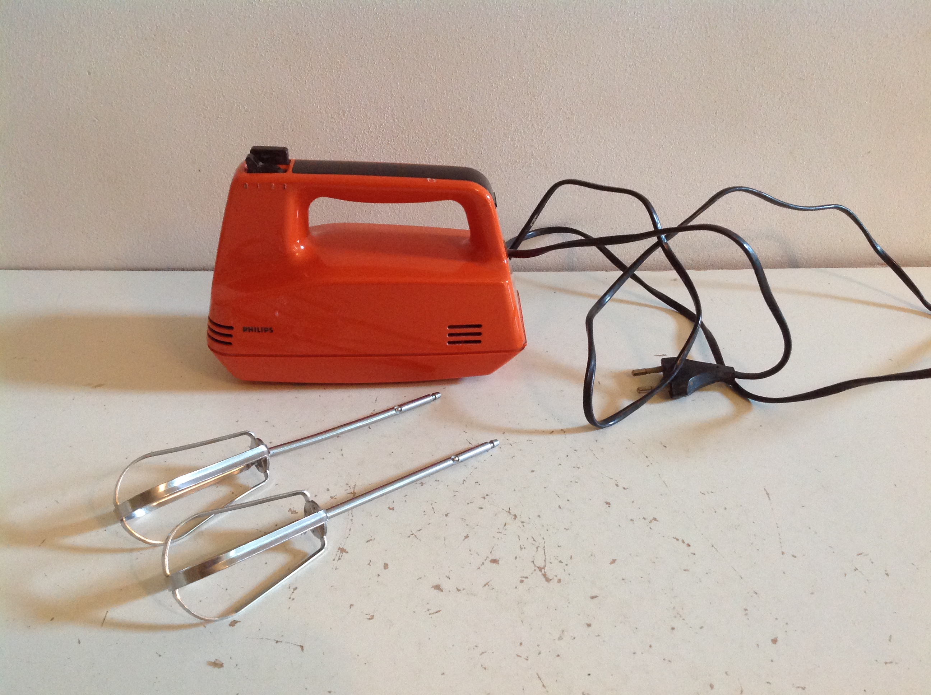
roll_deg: -2.4
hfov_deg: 52.7
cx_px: 466
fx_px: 940
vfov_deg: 40.6
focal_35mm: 35
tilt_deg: -31.9
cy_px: 348
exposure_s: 1/15
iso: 250
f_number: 2.4
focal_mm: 4.28
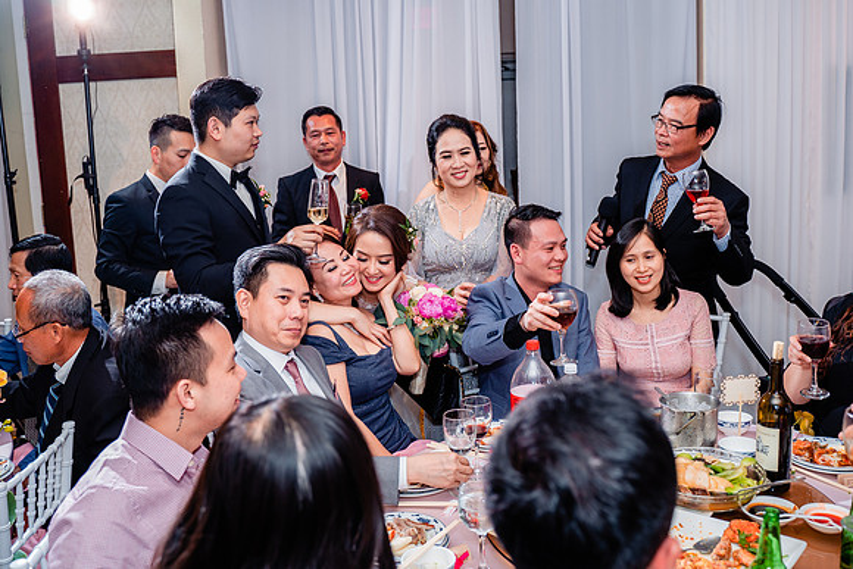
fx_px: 780
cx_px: 427
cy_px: 256
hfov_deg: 57.3
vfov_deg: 40.0
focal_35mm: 33
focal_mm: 28
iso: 640
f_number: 3.5
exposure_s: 1/160
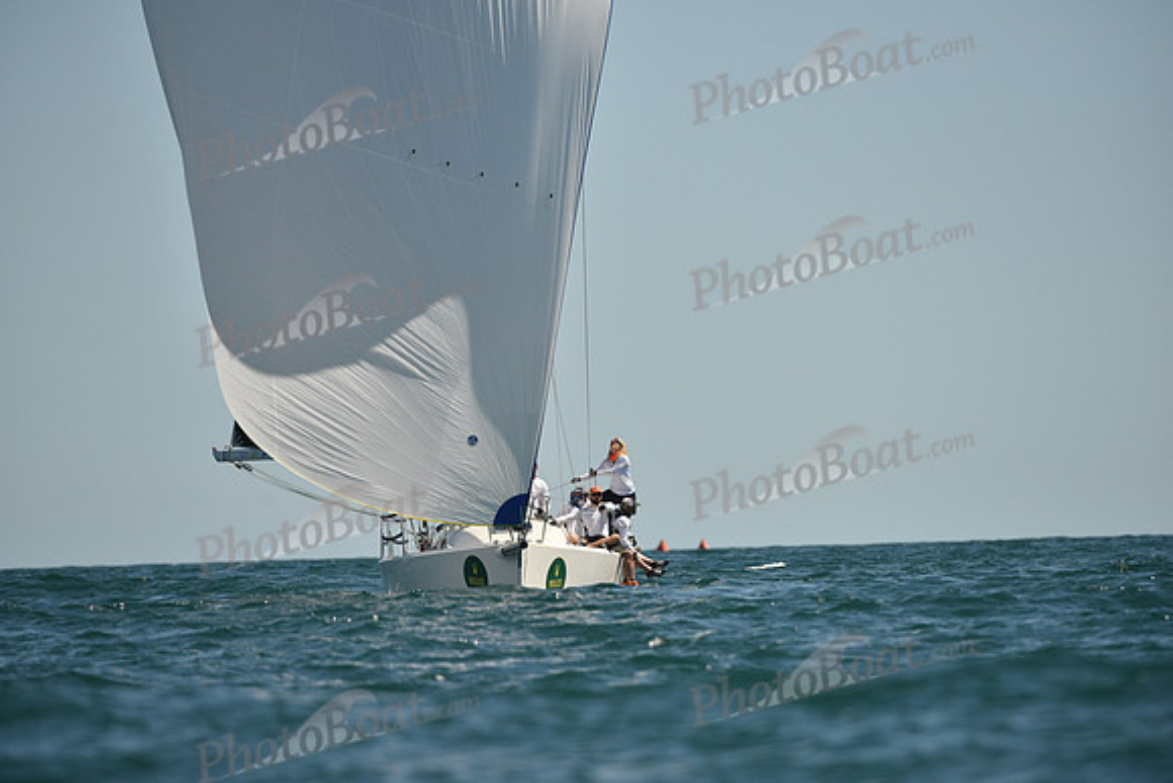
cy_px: 392
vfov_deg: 3.4
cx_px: 586
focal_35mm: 400
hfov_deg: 5.2
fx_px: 13036
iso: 250
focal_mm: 400
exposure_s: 1/2500
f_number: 5
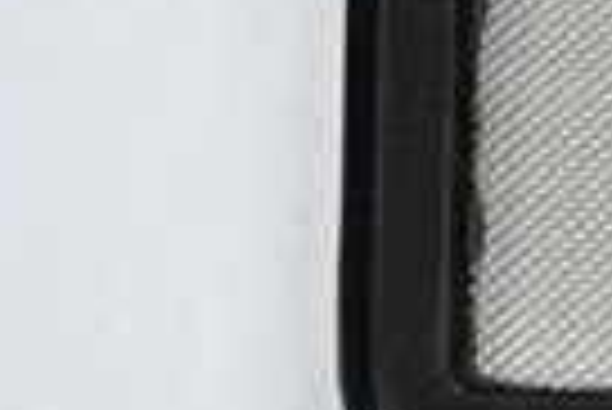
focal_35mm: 361
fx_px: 6147
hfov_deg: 5.7
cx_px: 790
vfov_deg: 3.8
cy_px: 117
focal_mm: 55
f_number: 5.6
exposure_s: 1/15
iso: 200
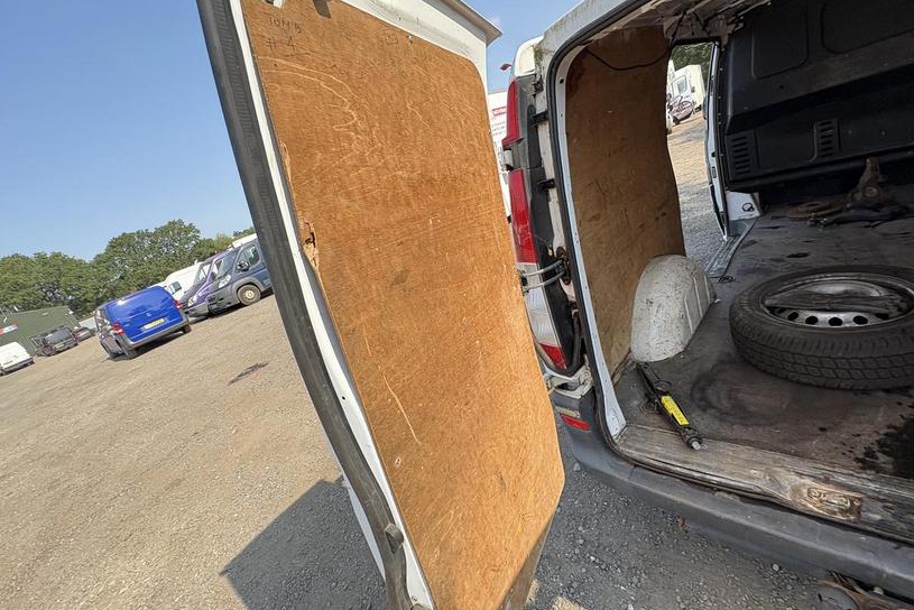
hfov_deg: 96.7
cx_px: 476
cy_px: 299
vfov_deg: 73.8
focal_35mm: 16
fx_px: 406
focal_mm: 2.22
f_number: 2.2
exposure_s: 1/438
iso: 64
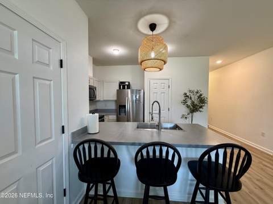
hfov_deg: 102.1
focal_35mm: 14
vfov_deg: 85.6
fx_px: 110
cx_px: 136
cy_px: 102
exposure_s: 1/60
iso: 200
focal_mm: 2.22
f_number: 2.2
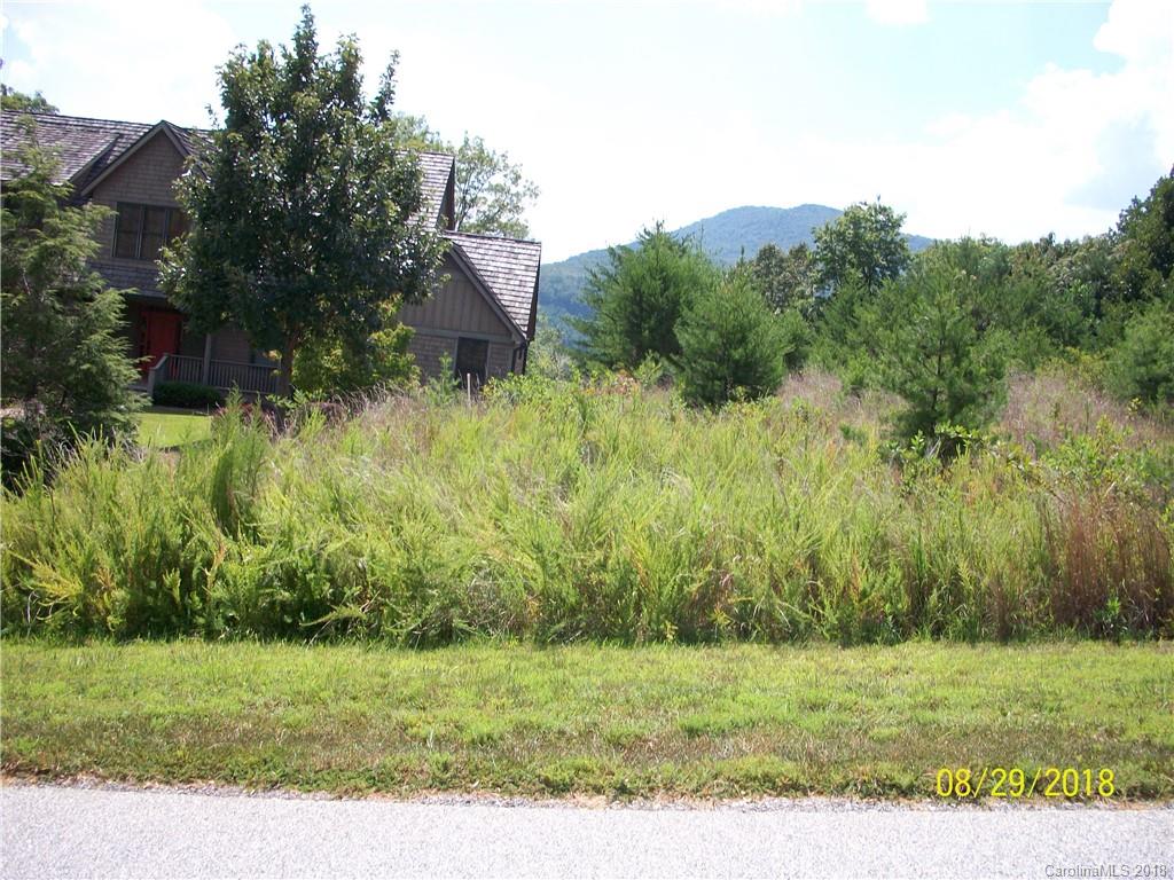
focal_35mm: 35
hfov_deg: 52.6
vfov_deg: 40.7
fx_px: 1187
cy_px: 440
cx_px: 587
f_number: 3.1
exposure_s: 1/640
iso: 80
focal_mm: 6.3
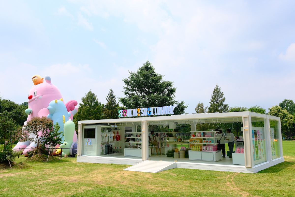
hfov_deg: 63.7
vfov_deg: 45.0
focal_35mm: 29
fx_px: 238
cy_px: 98
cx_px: 148
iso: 250
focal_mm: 19.6
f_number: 5.6
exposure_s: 1/850
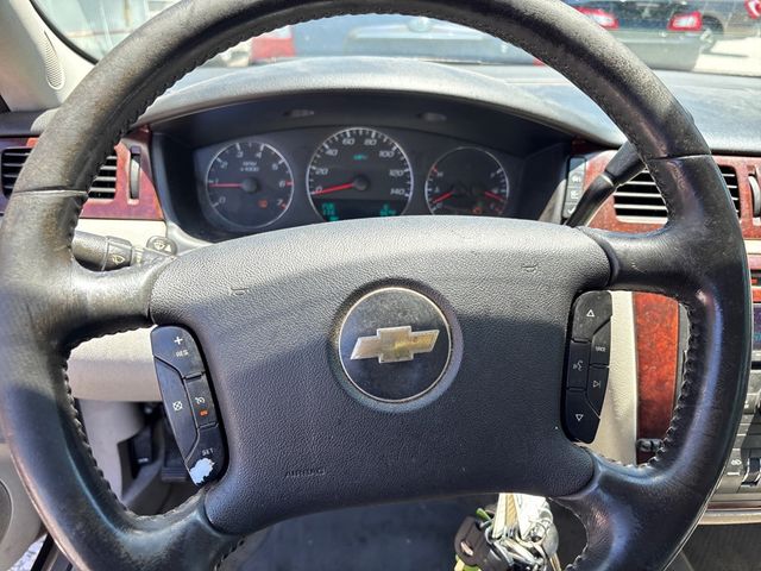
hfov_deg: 67.3
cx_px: 380
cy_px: 286
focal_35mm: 26
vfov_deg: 53.1
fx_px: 572
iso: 50
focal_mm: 5.96
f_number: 1.6
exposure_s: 1/171
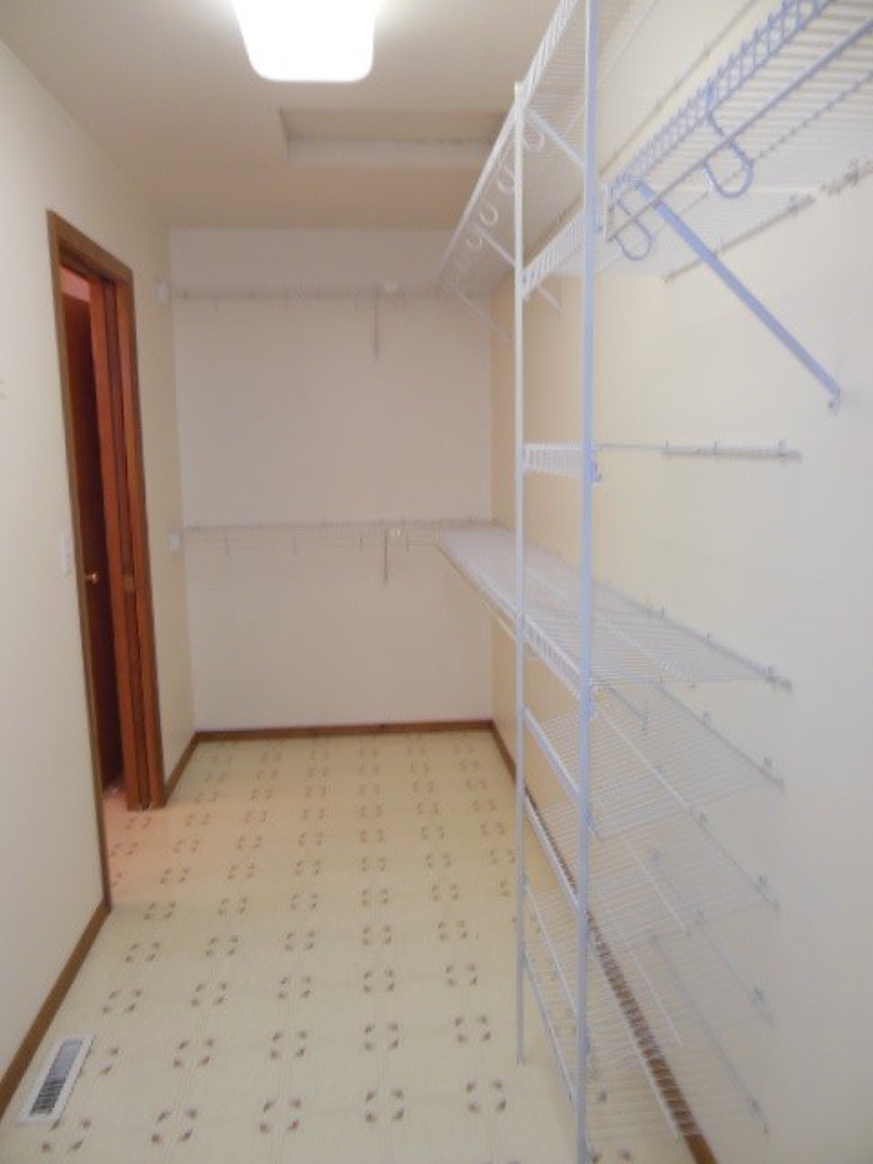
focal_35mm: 25
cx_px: 436
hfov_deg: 54.9
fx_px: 841
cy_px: 582
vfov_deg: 69.4
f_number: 3.2
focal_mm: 4.5
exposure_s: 1/30
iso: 160
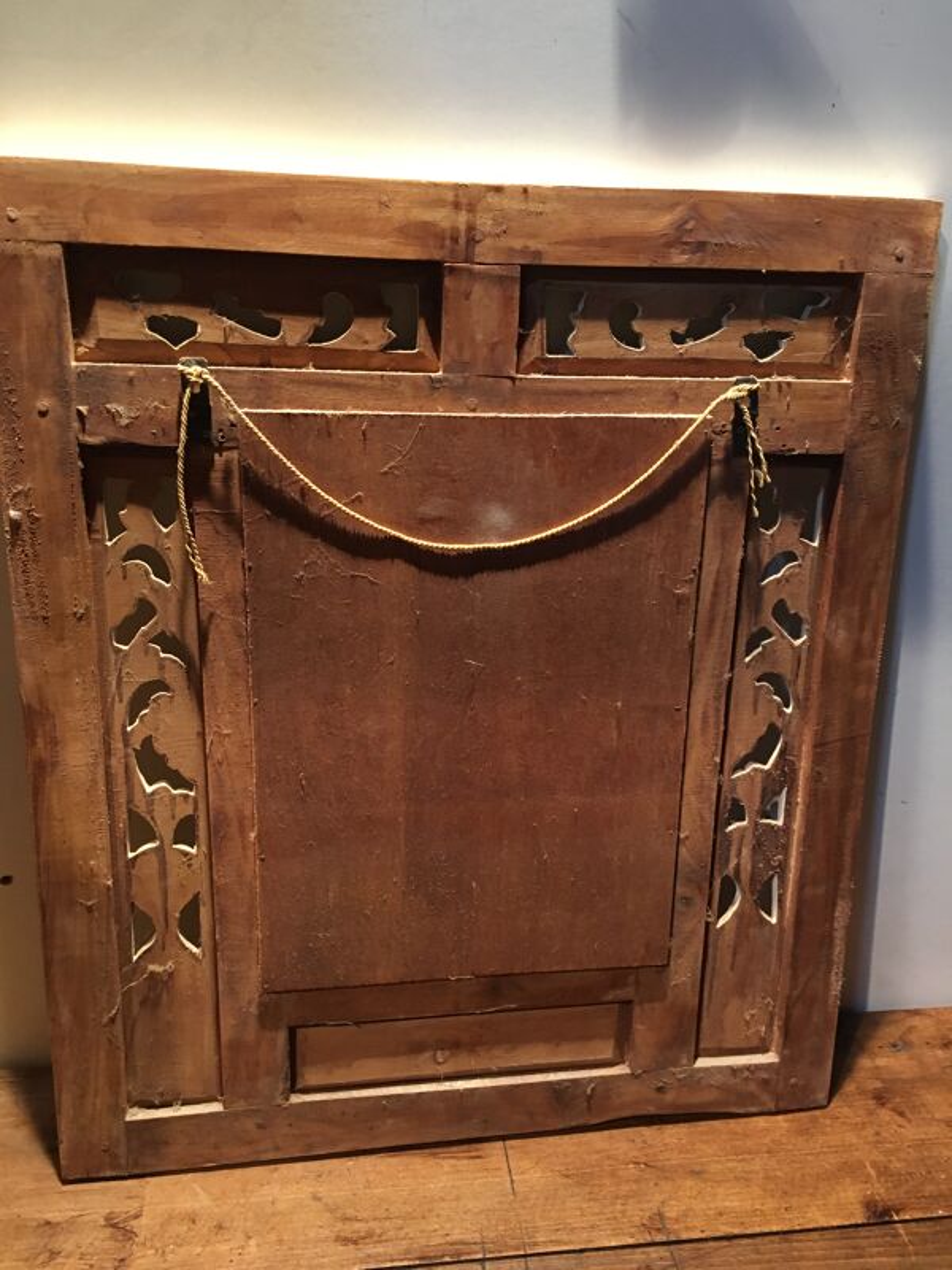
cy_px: 635
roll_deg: -3.2
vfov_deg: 61.7
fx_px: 1063
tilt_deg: -22.7
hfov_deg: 48.2
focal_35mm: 29
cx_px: 476
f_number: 2.2
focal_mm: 4.15
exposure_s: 1/33
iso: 200
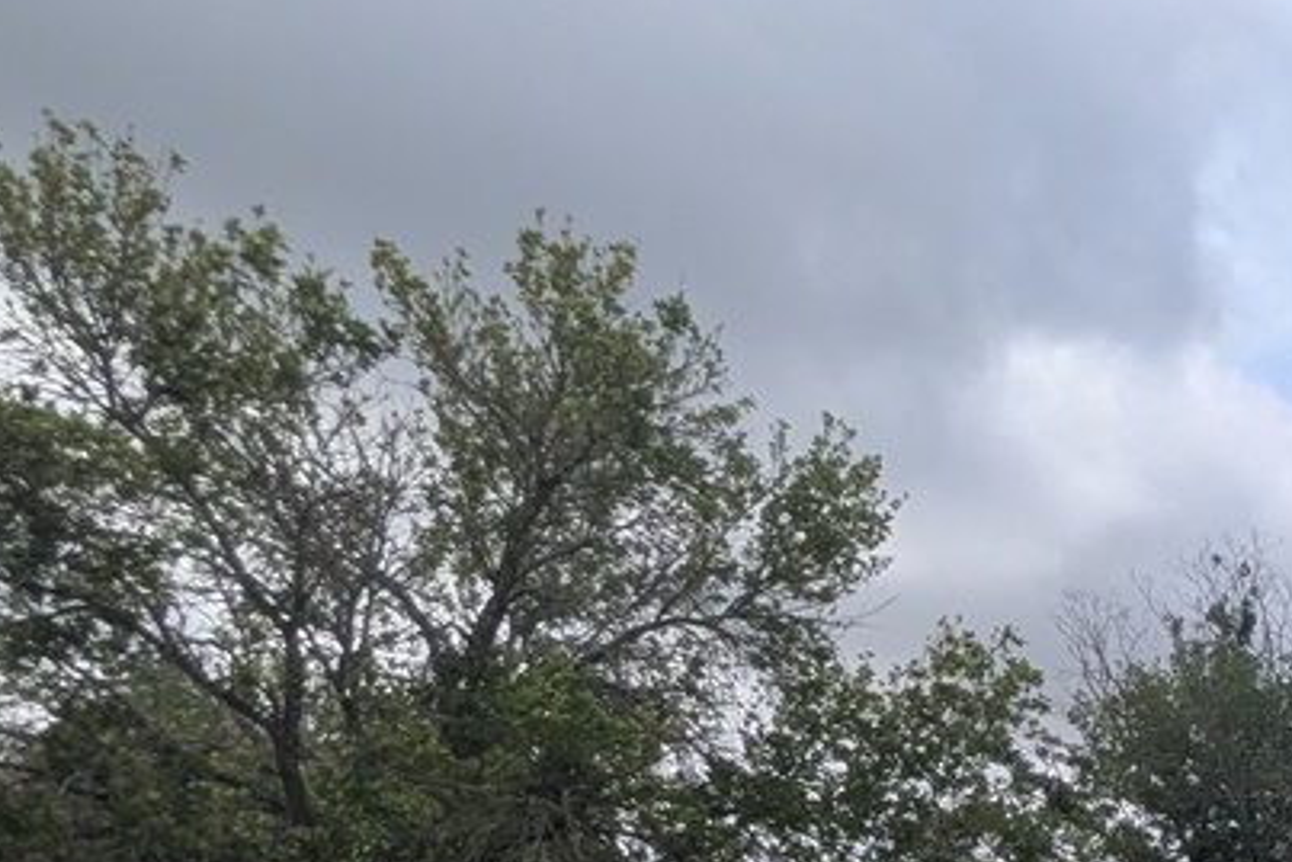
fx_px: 1867
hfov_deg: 31.6
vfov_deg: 22.1
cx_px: 1568
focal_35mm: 52
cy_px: 1243
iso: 50
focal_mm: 1.83
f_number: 2.2
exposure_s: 1/1553
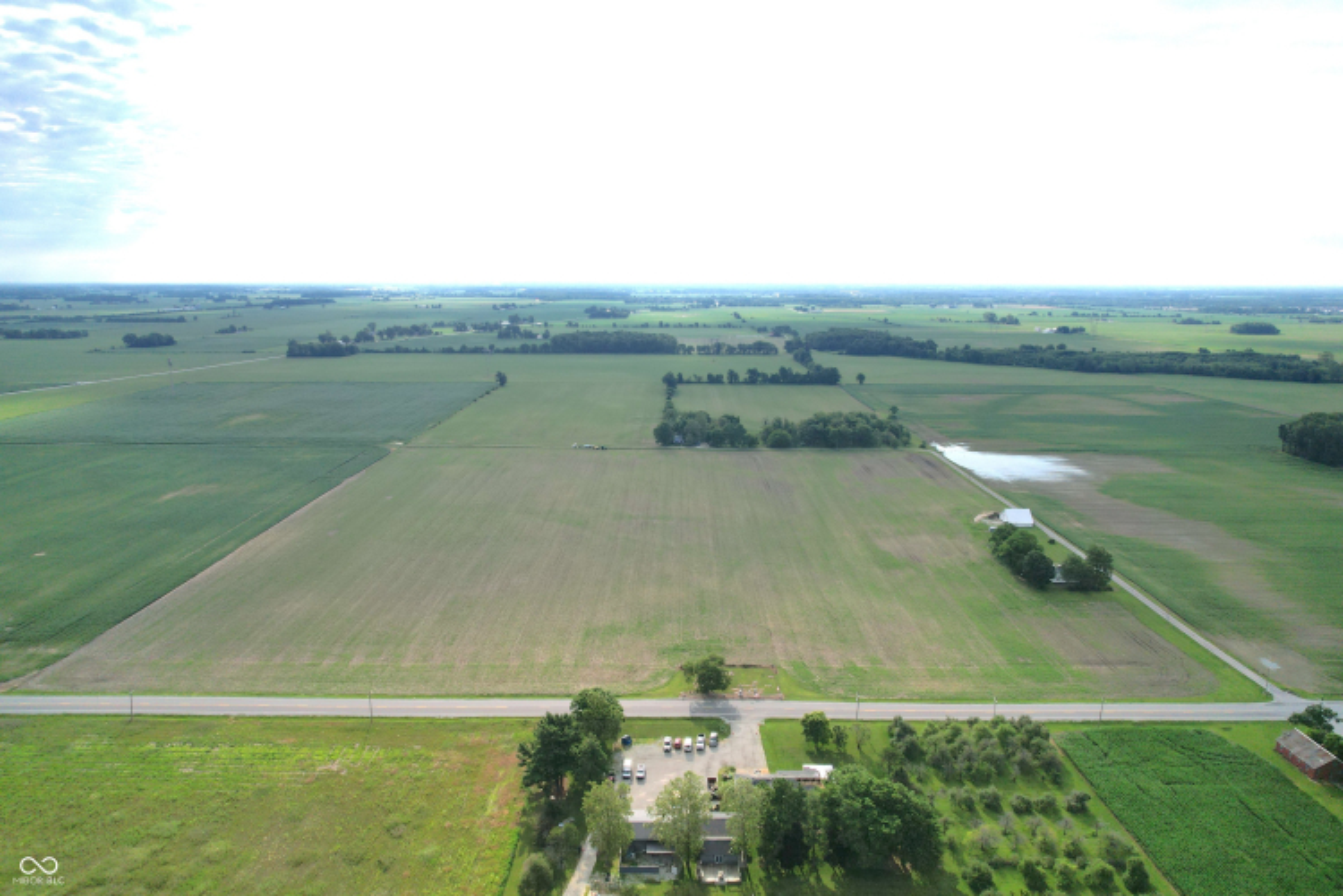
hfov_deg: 78.6
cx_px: 672
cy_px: 448
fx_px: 821
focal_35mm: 22
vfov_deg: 57.2
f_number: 2.8
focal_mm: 8.38
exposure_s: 1/5000
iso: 110
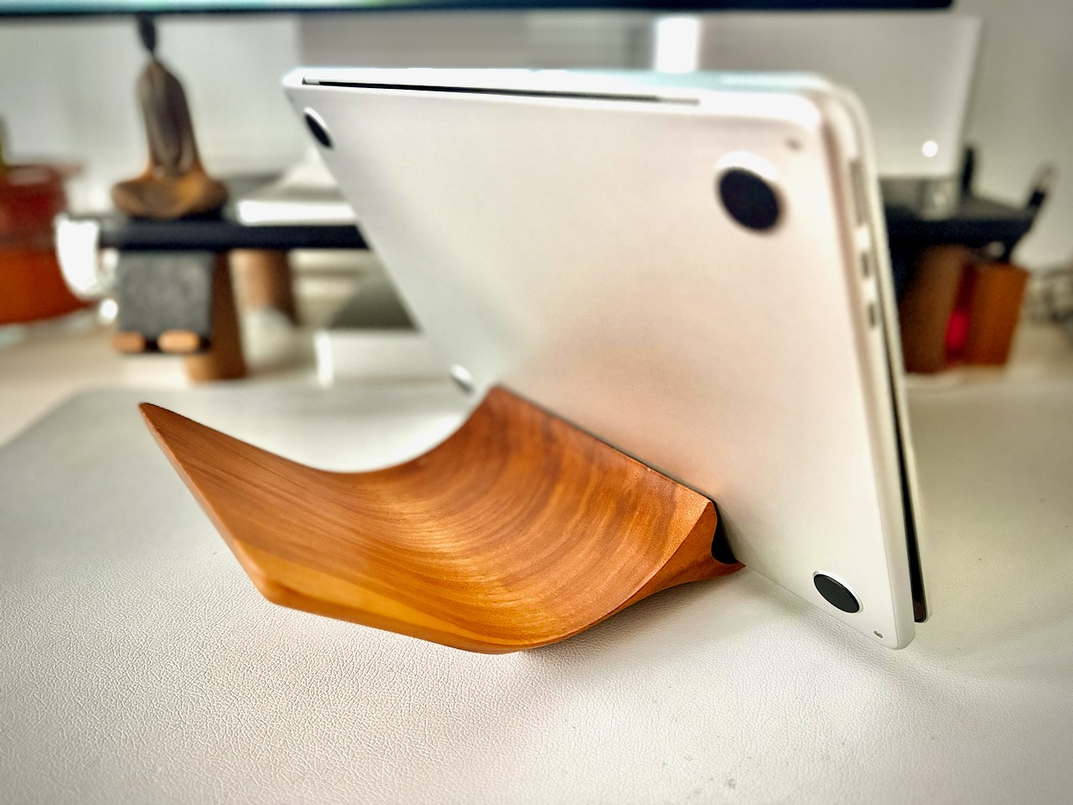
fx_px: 744
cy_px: 402
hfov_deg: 71.6
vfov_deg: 56.8
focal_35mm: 24
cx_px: 536
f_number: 1.78
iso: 800
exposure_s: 1/60
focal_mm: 6.76
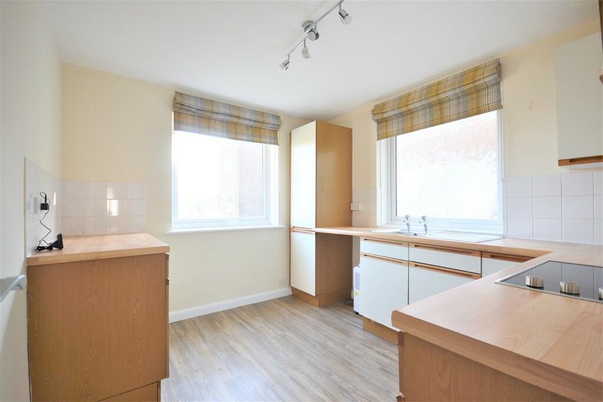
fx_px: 251
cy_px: 201
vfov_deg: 77.3
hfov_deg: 100.4
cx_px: 302
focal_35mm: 15
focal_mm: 10
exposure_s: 1/100
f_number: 5
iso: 400
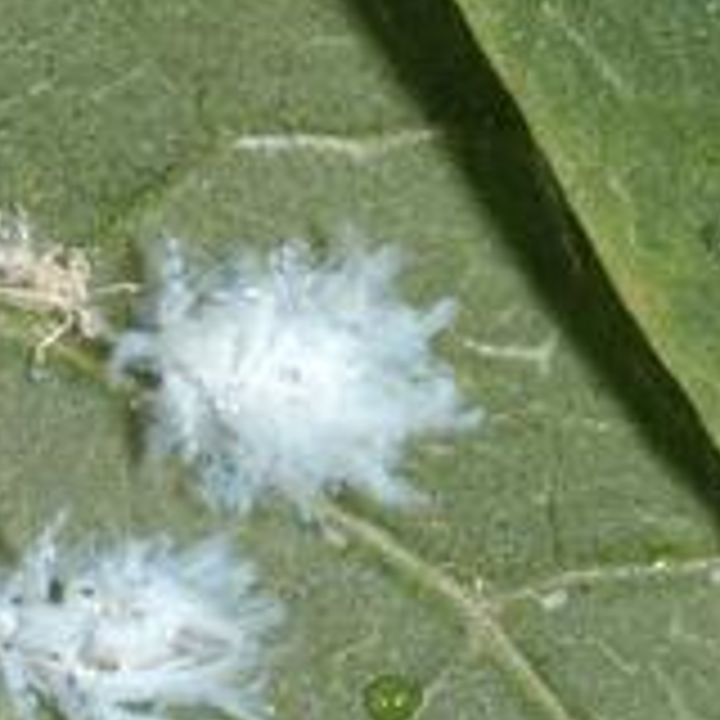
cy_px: 236
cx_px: -338
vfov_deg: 4.4
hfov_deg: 4.4
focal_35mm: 400
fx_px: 9419
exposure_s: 1/125
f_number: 38
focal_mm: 105
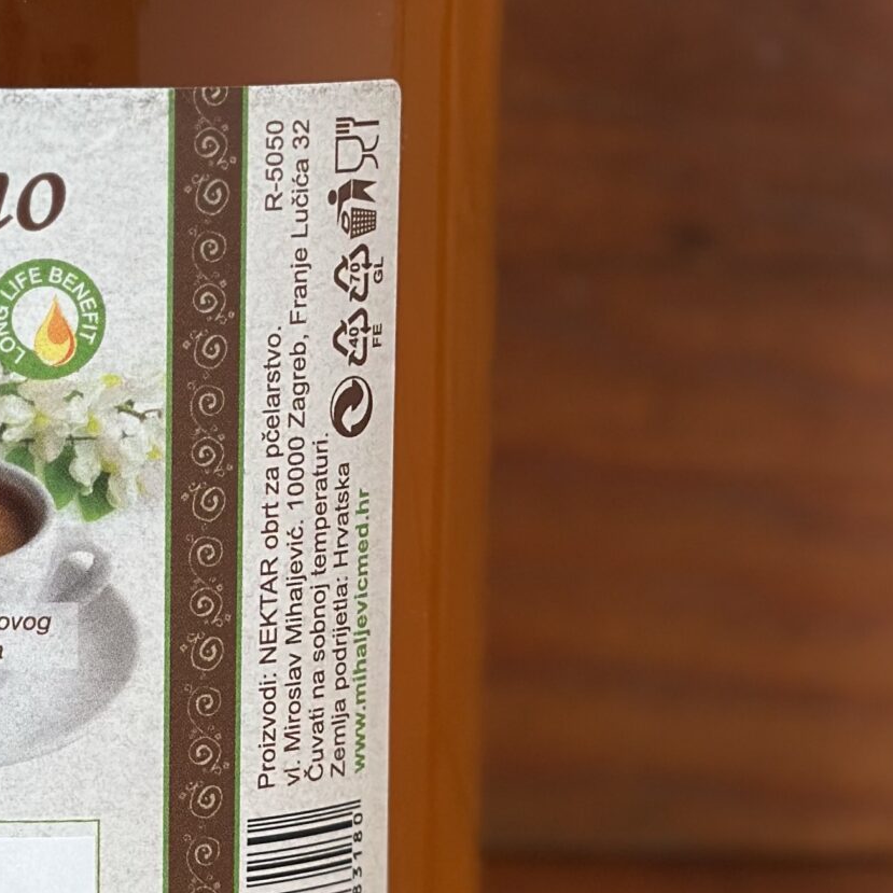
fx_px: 3823
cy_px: 567
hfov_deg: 13.2
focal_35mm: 131
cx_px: 59
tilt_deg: -10.2
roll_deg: -0.9
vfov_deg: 13.3
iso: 125
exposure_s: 1/107
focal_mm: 6.86
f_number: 1.78
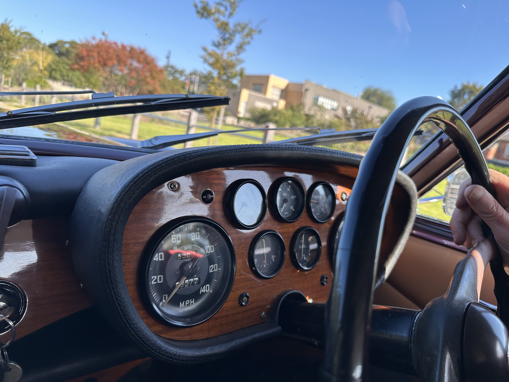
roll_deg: -10.2
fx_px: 353
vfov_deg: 56.8
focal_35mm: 24
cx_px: 254
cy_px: 191
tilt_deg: -8.3
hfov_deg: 71.6
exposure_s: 1/773
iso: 80
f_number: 1.78
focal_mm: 6.86
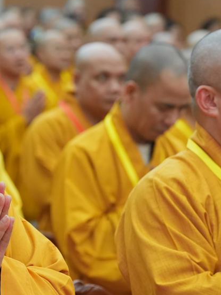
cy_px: 164
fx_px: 2137
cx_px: -5
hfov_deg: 5.9
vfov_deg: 7.9
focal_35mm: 251
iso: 2500
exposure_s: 1/125
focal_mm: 80
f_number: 4
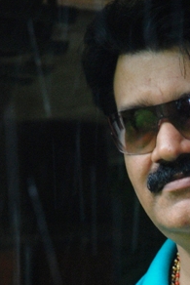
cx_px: 262
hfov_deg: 3.7
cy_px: 374
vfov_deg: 5.6
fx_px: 2910
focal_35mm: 368
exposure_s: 1/80
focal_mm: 70
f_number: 5
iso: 320
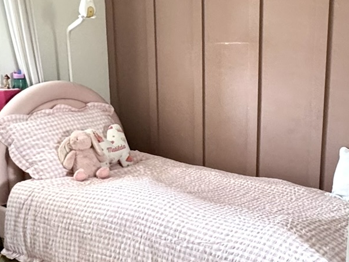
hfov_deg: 39.3
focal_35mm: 48
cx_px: 222
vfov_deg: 29.7
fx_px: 484
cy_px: 201
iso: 320
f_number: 2.2
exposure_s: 1/60
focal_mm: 2.22
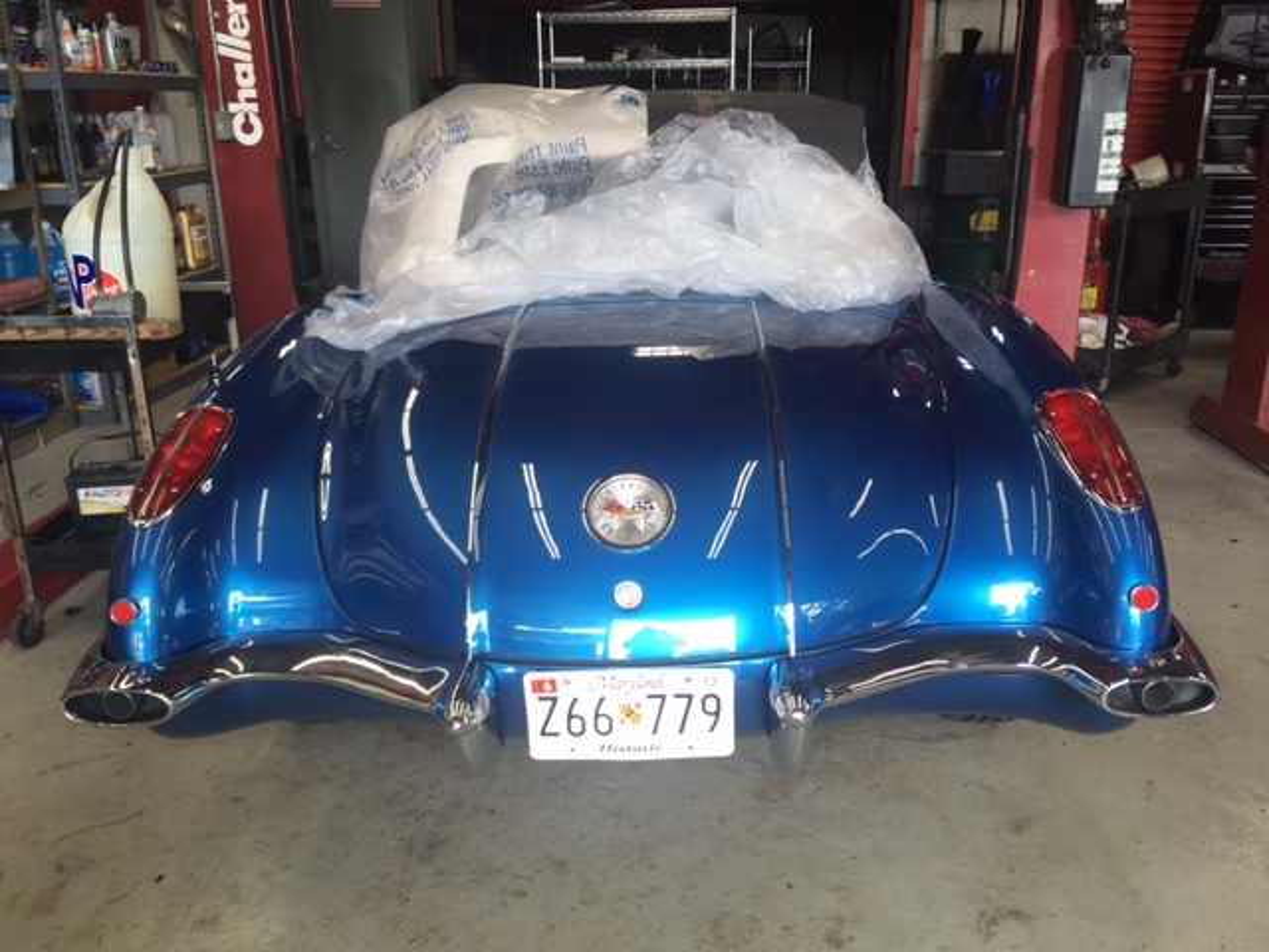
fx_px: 1063
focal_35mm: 29
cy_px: 476
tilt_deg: -19.3
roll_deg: +0.6
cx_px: 634
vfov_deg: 48.2
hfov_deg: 61.7
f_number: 2.2
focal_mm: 4.15
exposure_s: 1/60
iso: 25
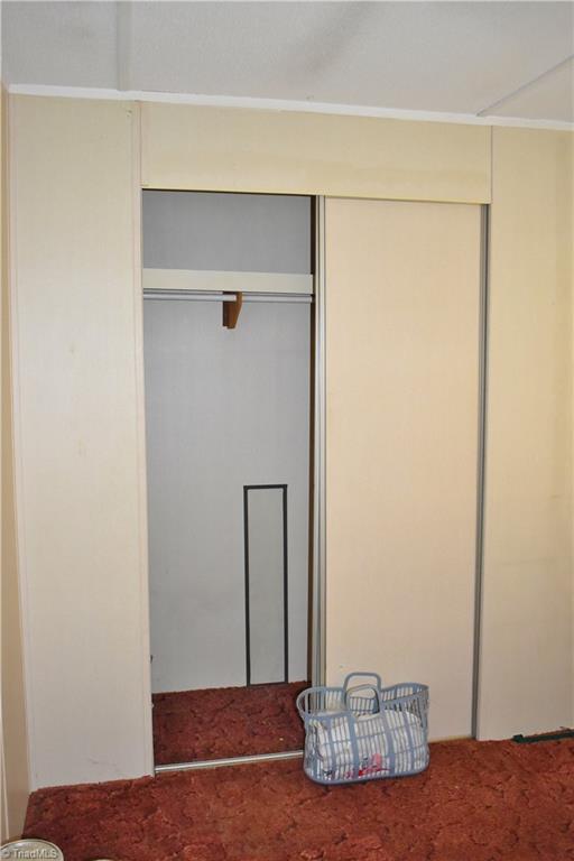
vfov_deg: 57.2
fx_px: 789
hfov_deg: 40.0
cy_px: 430
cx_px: 287
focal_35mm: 33
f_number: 3.8
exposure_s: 1/60
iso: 3600
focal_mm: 22
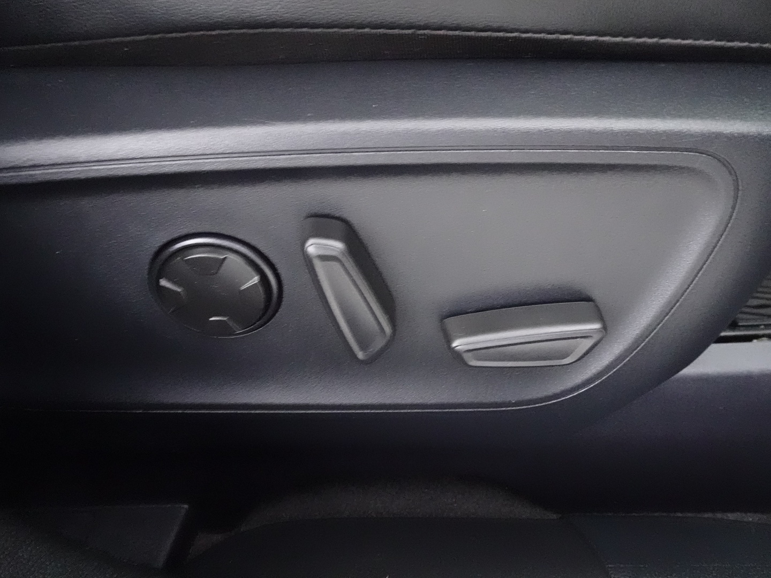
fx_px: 535
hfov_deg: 71.6
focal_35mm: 24
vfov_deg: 56.8
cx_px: 386
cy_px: 289
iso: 2000
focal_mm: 4.25
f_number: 3.5
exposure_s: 1/4
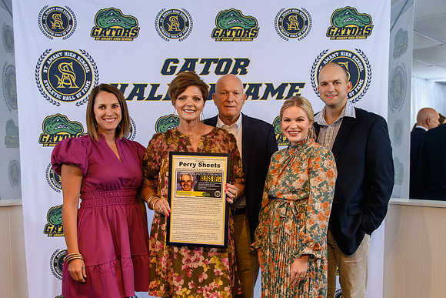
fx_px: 511
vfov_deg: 32.3
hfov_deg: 47.1
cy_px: 190
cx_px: 234
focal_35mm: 41
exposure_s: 1/200
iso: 320
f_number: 3.5
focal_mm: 27
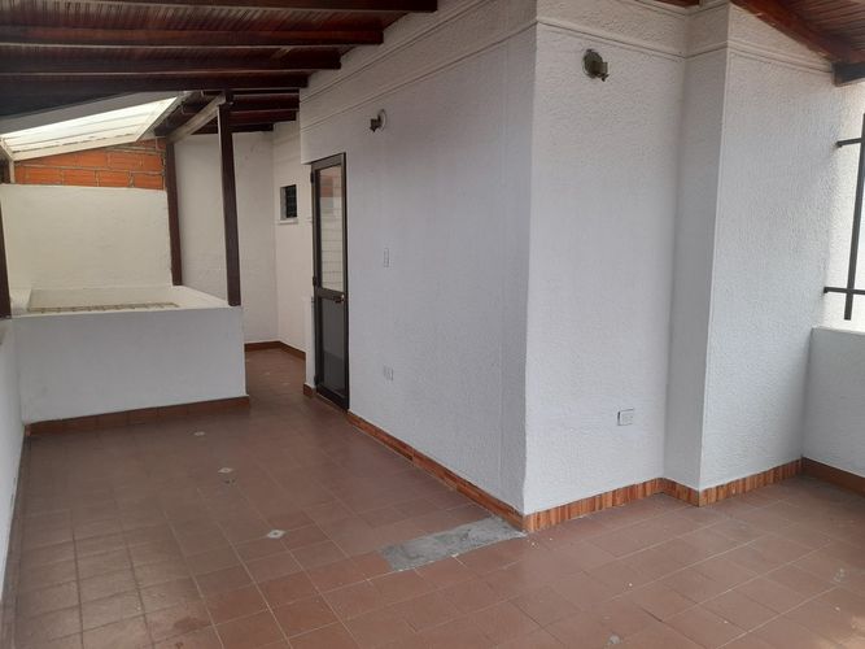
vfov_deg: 54.9
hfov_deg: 69.4
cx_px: 432
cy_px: 324
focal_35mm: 25
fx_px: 625
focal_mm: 4.6
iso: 20
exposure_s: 1/120
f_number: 2
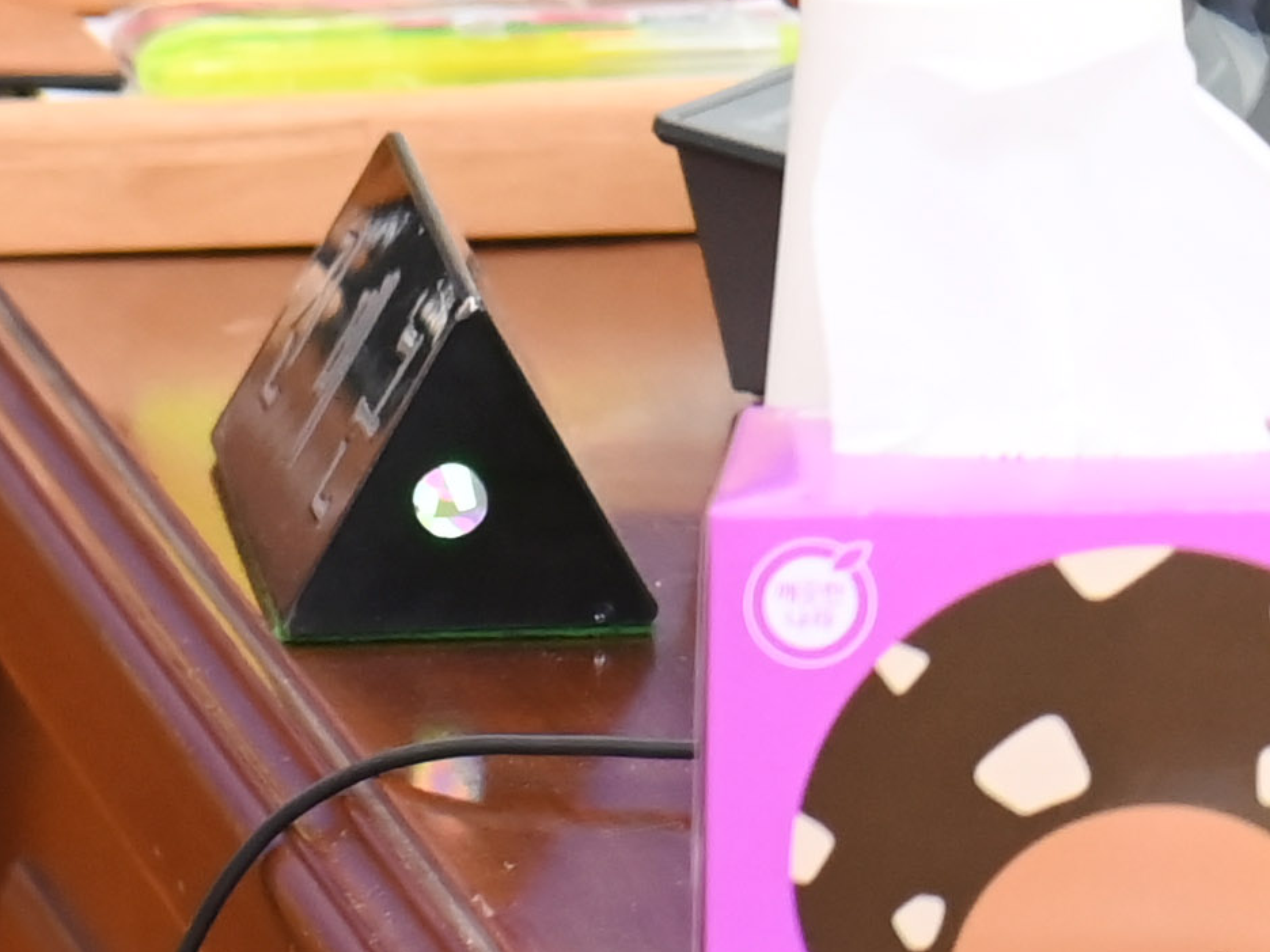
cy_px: -747
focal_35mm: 687
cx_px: 3063
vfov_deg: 2.2
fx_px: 25202
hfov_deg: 2.9
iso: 2500
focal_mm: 120
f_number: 6.3
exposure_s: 1/250
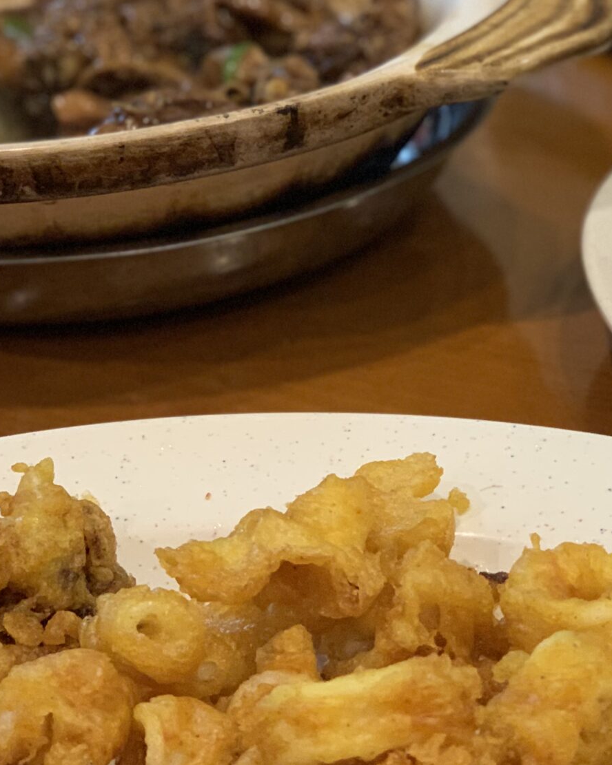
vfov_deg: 16.4
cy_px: 342
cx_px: 489
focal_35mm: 117
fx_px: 2650
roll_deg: +1.3
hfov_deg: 13.1
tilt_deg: -27.1
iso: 200
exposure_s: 1/50
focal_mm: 6
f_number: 2.4
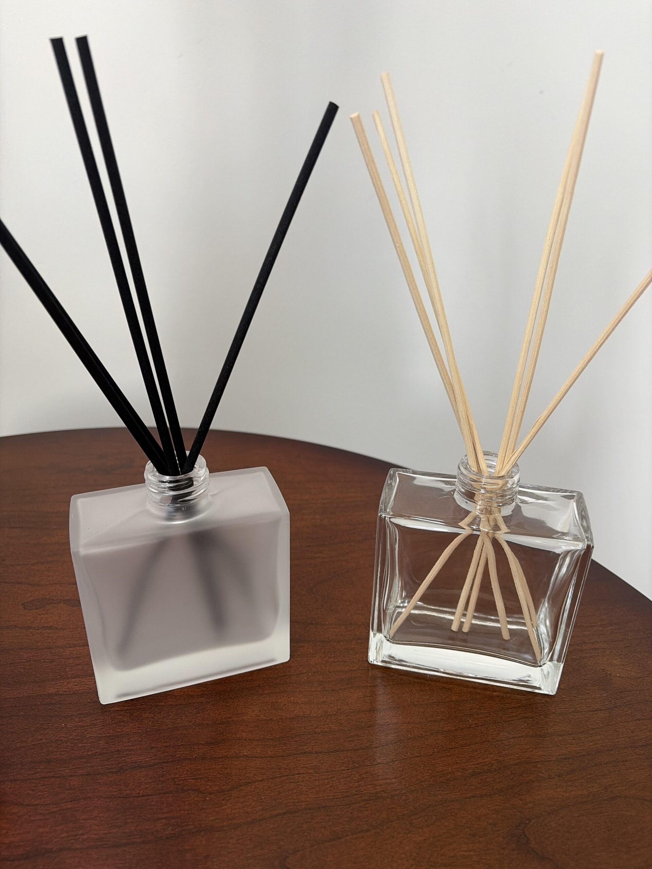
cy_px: 434
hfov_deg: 53.1
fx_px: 653
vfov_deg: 67.3
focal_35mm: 26
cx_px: 326
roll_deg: -0.6
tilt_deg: -27.5
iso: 160
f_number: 1.6
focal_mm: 5.96
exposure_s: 1/60
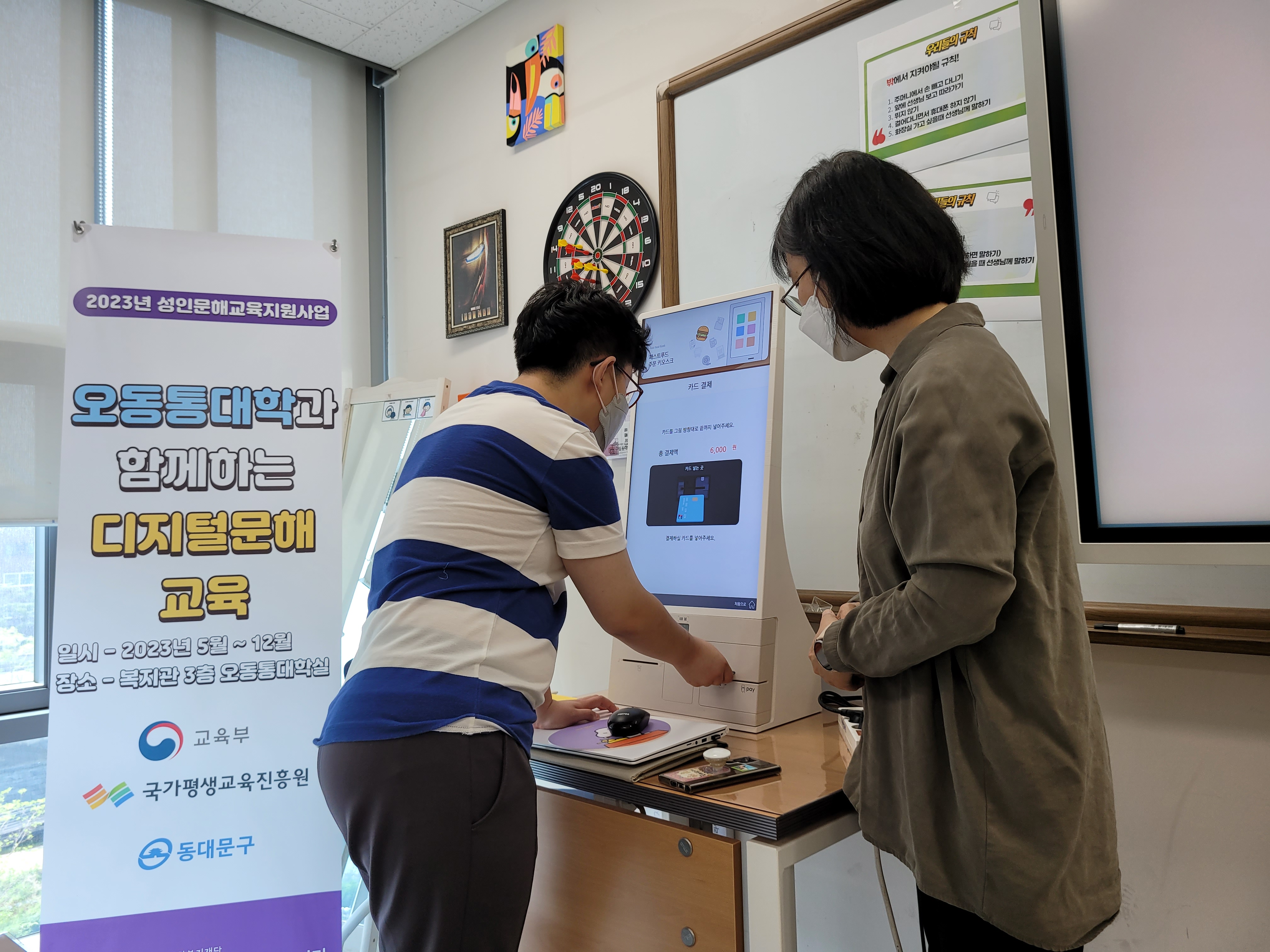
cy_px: 476
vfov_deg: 53.1
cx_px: 635
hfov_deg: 67.3
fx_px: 954
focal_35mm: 26
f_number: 1.8
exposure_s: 1/120
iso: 64
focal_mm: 5.4
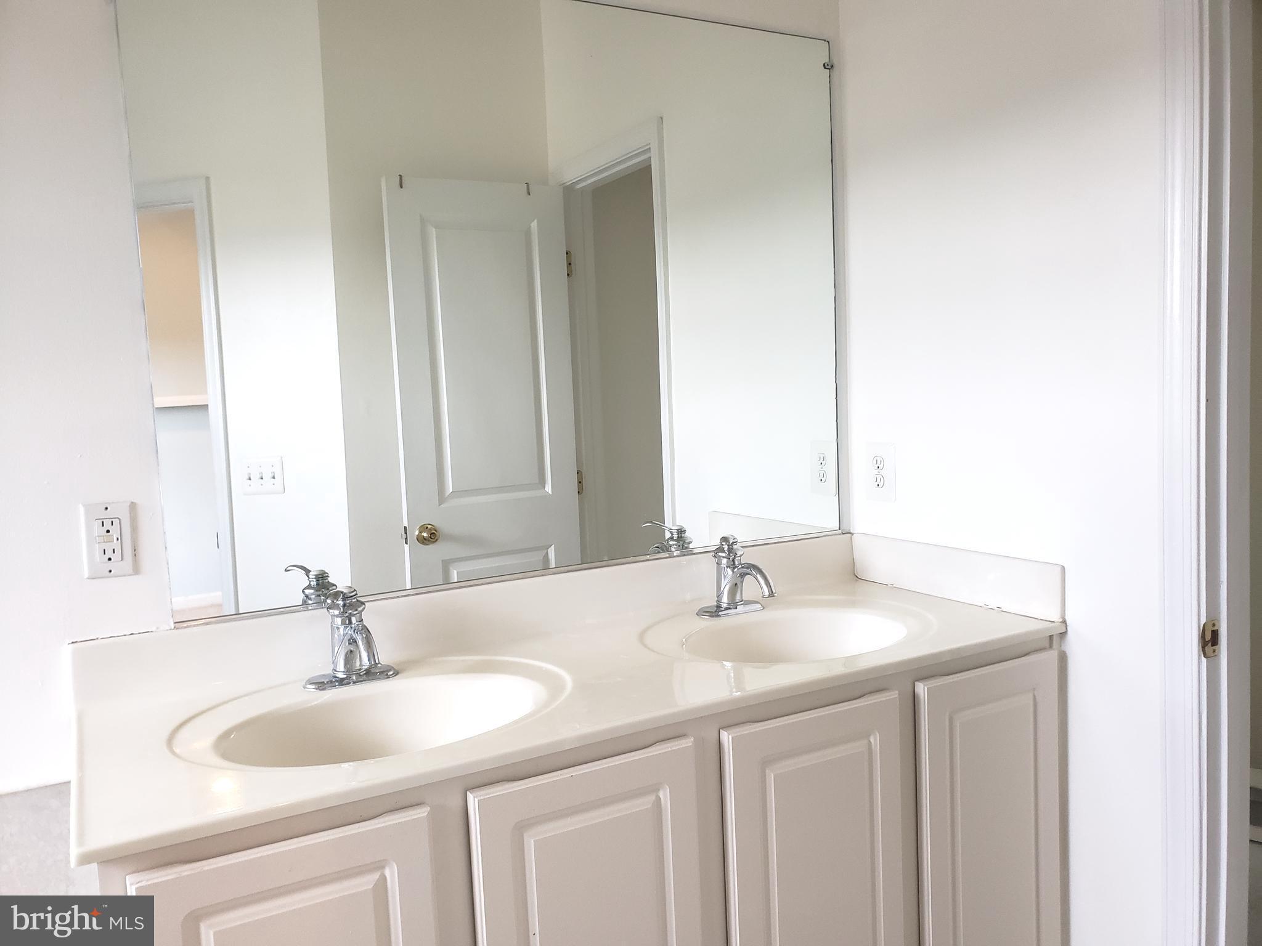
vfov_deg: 53.1
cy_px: 473
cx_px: 631
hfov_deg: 67.3
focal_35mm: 26
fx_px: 948
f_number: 2.4
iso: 250
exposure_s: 1/60
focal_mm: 4.3
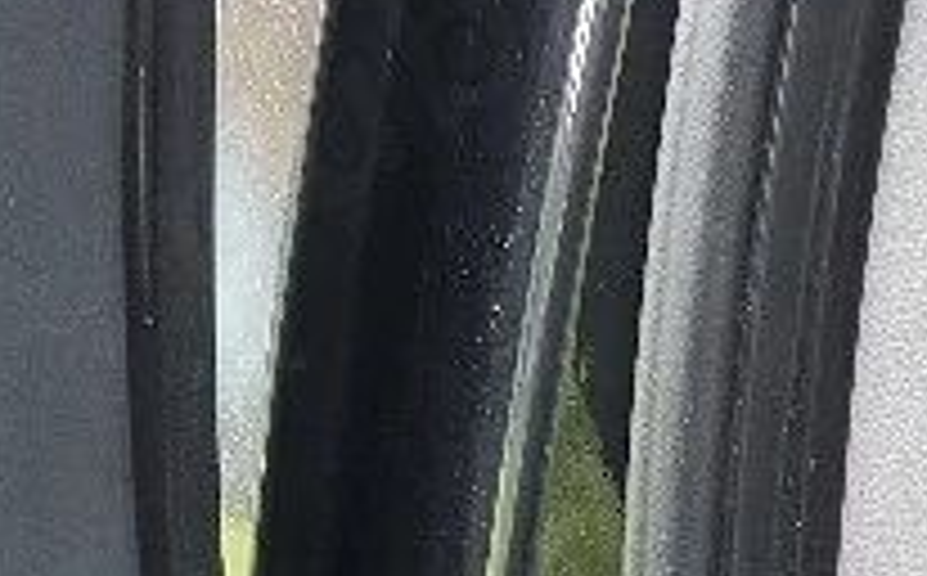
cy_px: 1280
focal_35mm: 165
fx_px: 4162
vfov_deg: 7.5
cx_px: 2088
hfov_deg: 11.1
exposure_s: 1/100
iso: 100
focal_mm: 6.7
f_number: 1.8
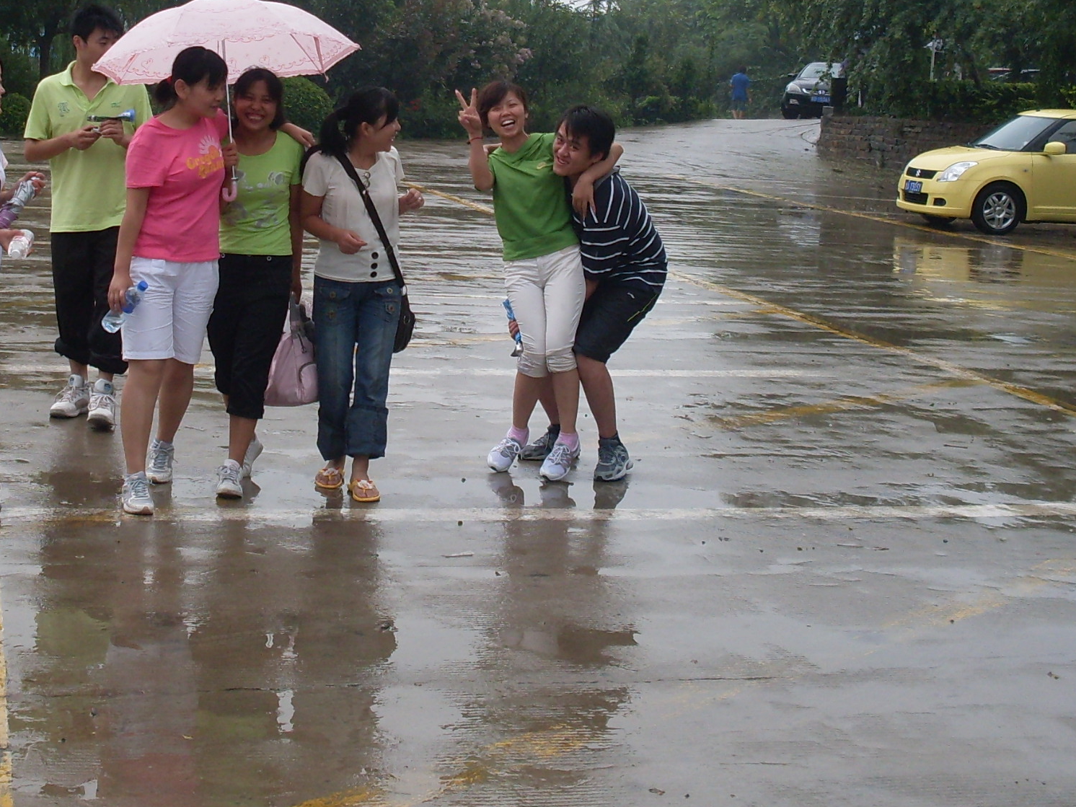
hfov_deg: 29.2
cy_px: 195
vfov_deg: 22.0
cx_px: 369
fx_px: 2052
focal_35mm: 66
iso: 80
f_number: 2.8
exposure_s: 1/500
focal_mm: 6.3
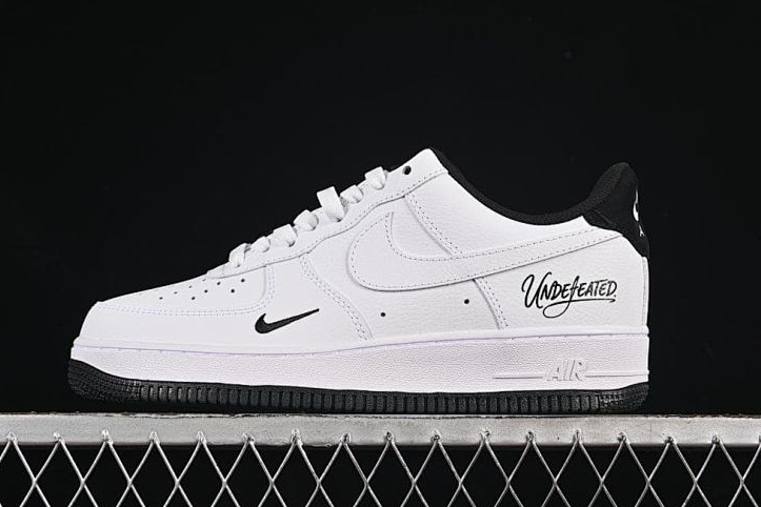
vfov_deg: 16.5
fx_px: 1754
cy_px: 242
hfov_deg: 24.5
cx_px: 367
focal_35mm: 83
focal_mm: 50
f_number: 8
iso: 160
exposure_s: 1/80
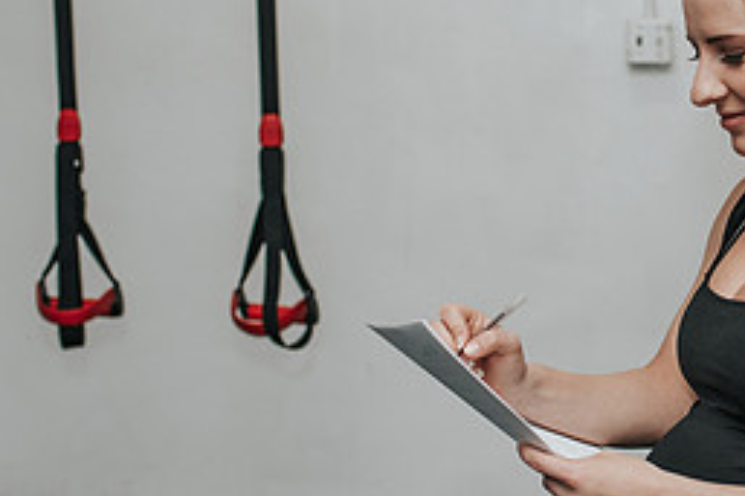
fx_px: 1779
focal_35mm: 86
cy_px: 248
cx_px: 709
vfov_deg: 15.9
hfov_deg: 22.9
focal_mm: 35
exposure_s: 1/200
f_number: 3.2
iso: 800
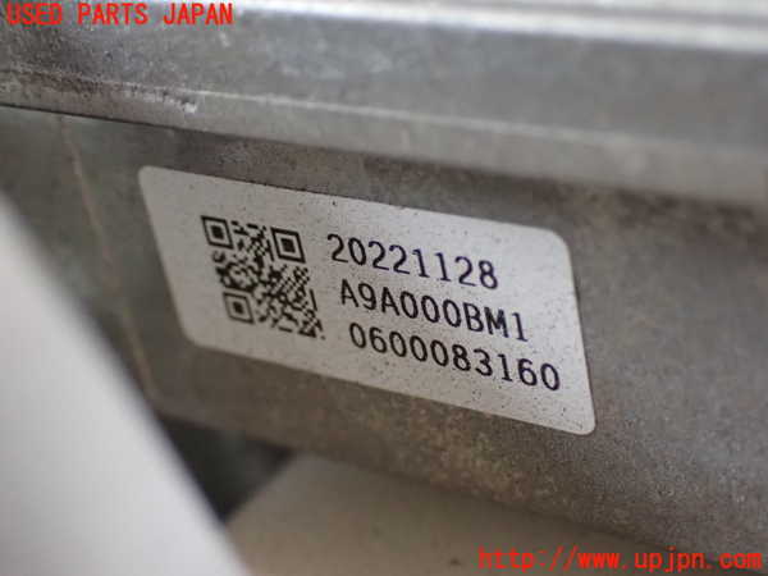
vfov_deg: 20.7
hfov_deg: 27.4
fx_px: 1575
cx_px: 384
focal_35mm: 71
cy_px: 288
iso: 1250
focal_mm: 12.73
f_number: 3.9
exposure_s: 1/60
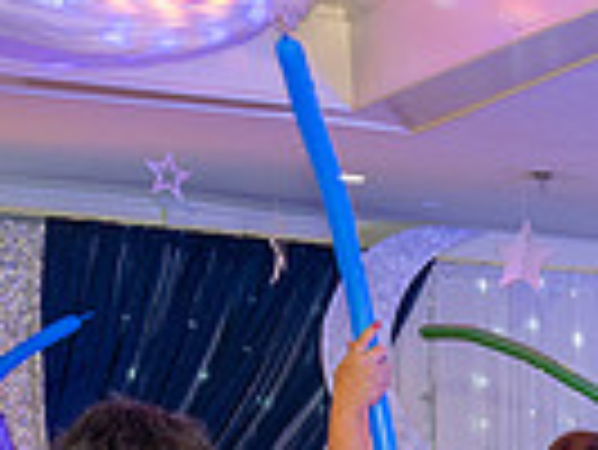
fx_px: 1988
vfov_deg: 12.2
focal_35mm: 115
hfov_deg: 13.8
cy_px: 700
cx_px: 1295
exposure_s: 1/200
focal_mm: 27.5
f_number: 2.8
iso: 1250
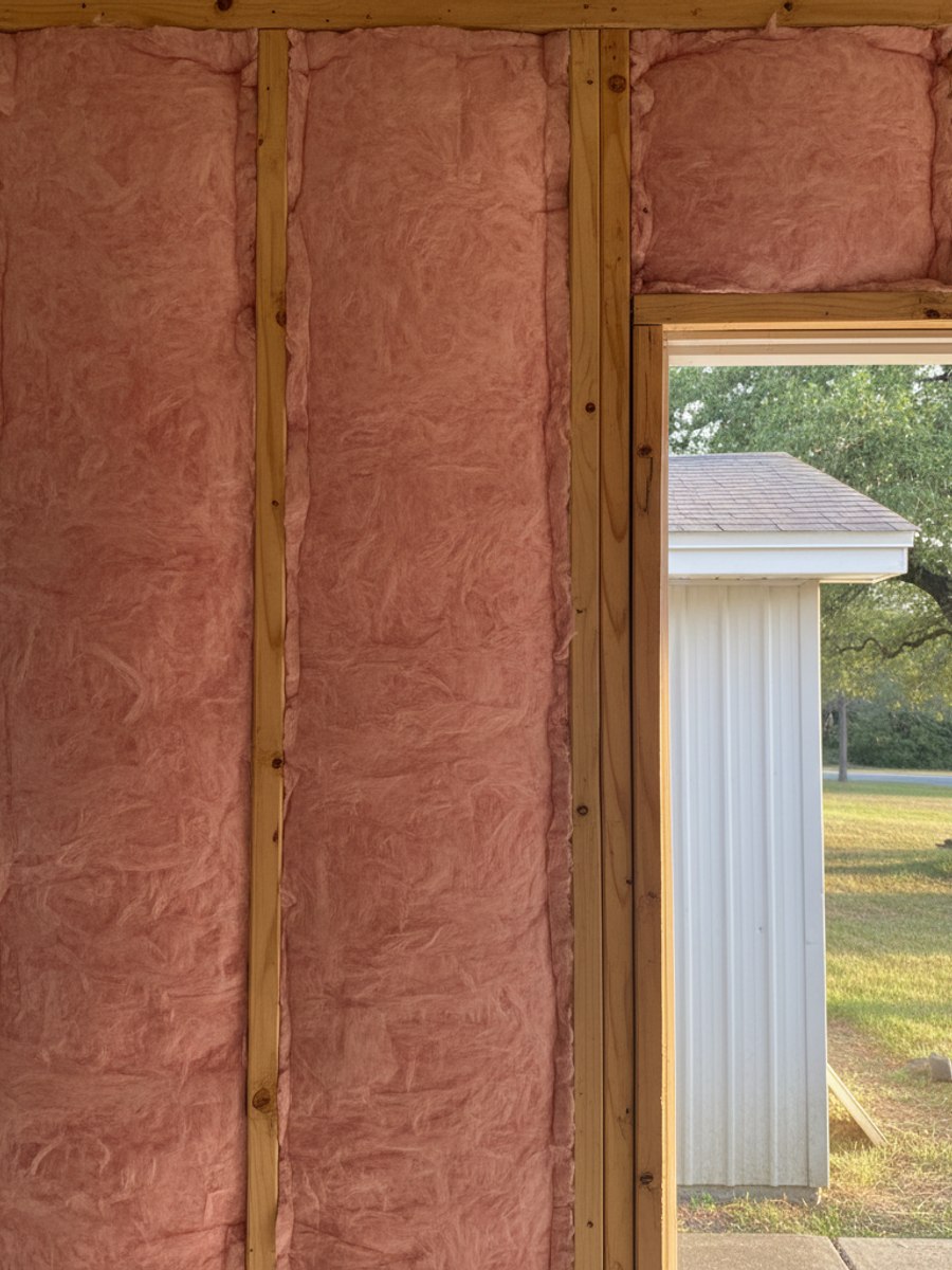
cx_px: 476
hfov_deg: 58.9
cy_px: 635
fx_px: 843
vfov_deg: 73.9
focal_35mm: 23
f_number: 1.8
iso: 419
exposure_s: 1/1005
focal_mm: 6.4
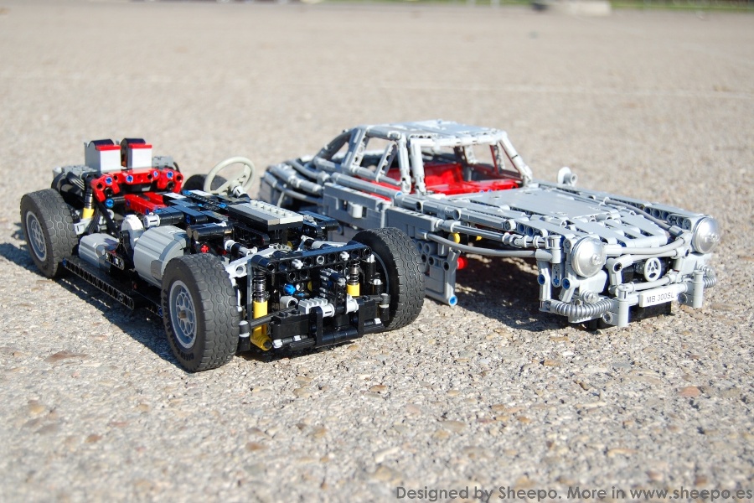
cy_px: 252
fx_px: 1005
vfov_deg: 28.1
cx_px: 377
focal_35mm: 48
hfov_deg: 41.1
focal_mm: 32
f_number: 4.5
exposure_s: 1/800
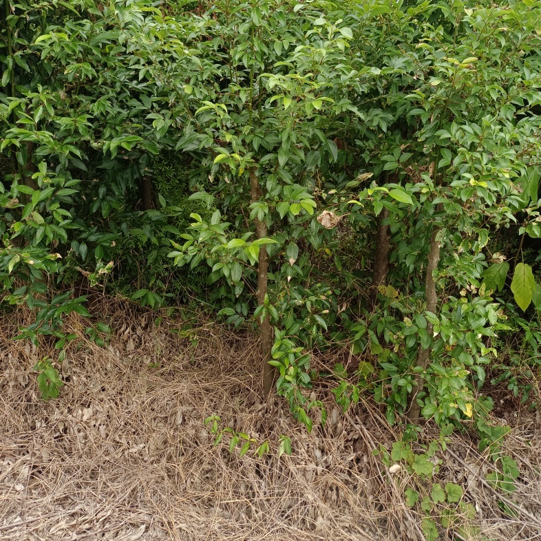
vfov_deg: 53.7
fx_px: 530
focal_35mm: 30
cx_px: 273
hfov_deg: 54.0
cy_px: 221
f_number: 1.79
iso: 122
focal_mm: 4.71
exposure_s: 1/100
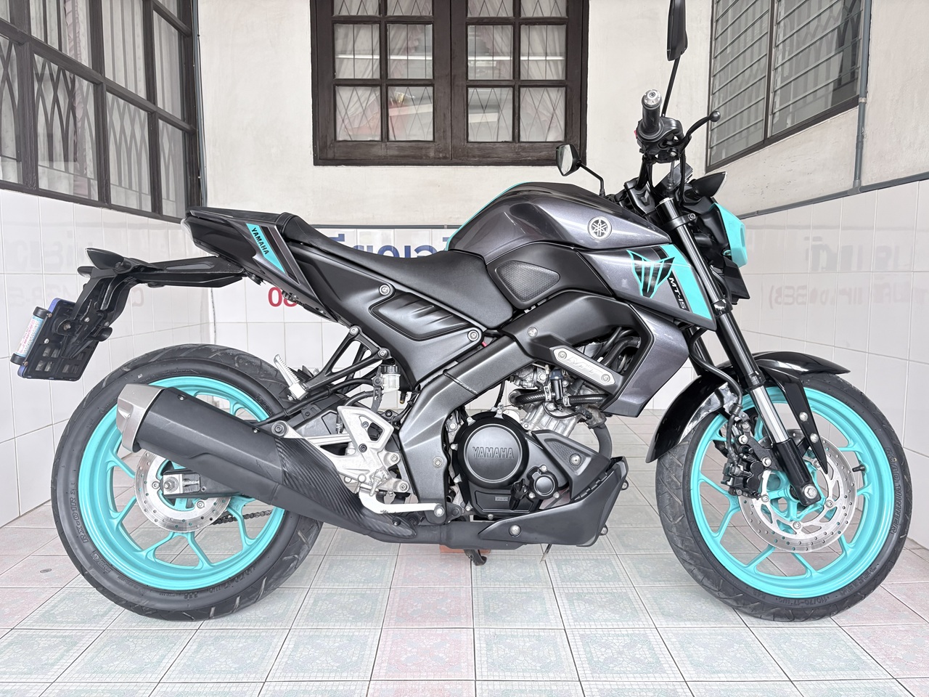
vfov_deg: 53.1
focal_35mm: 26
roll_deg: +0.3
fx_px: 698
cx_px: 464
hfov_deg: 67.3
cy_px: 348
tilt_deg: -5.6
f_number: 1.6
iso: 125
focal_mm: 5.96
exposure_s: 1/66
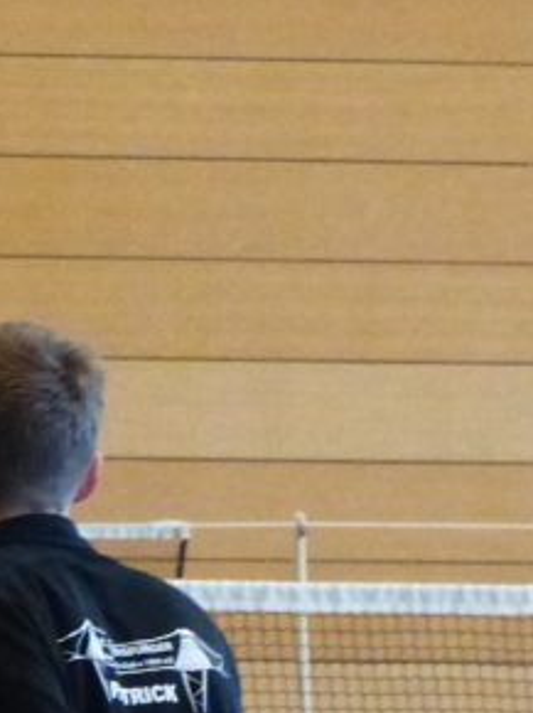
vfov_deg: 3.4
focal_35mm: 583
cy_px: 1040
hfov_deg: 2.5
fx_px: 11987
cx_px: -364
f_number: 4
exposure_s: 1/160
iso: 1600
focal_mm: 29.6
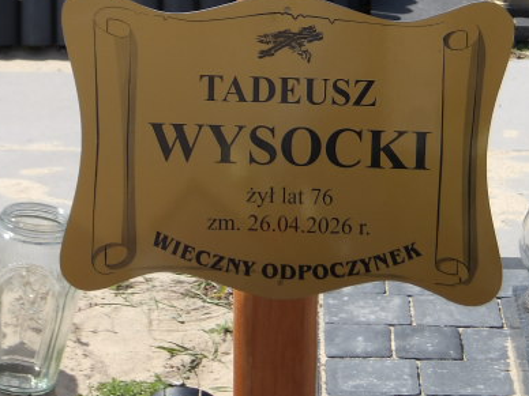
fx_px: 2720
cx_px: 285
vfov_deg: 8.3
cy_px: 112
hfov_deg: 11.1
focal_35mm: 178
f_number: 6.6
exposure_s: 1/291
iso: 100
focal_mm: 19.6
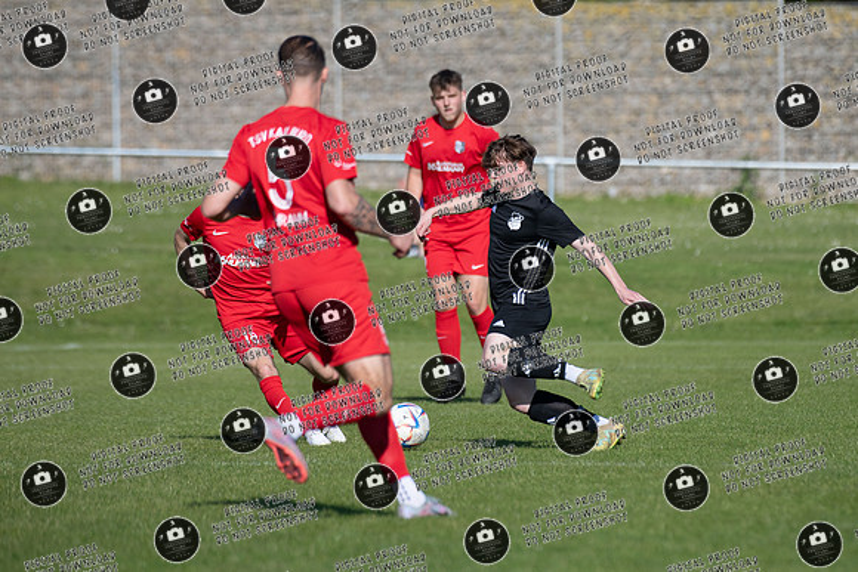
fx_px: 11615
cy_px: 231
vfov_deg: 2.8
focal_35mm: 487
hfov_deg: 4.2
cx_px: 509
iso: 250
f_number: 5.6
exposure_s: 1/1600
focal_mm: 400
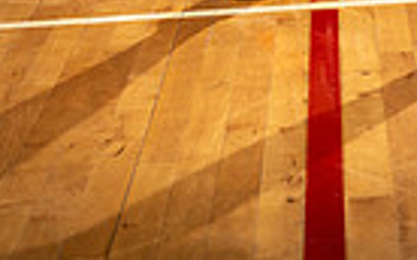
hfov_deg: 10.5
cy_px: -405
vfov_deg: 6.2
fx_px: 2271
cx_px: 329
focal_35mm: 200
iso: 125
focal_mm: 60
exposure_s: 1/250
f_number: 5.6
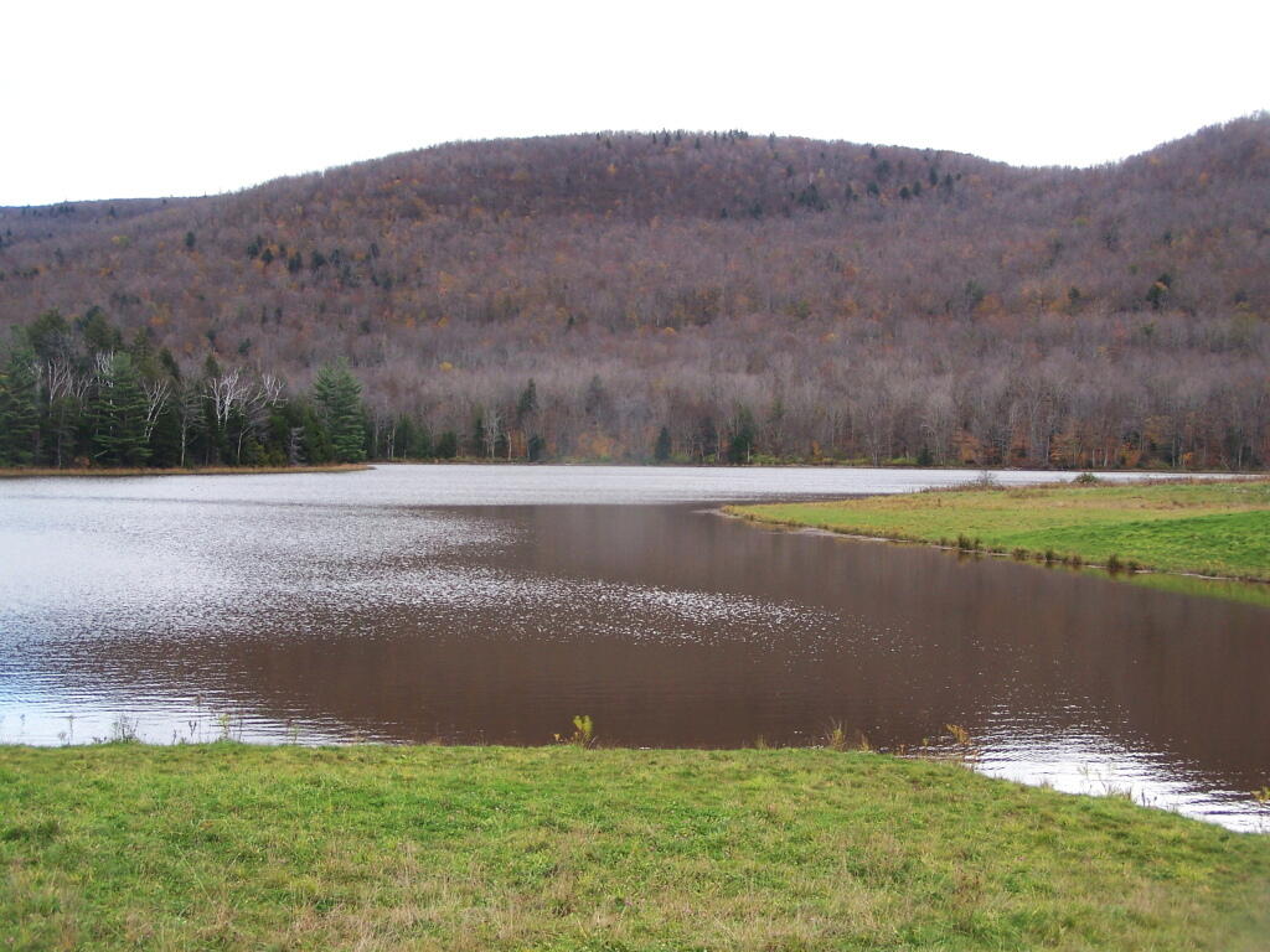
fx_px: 1578
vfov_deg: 33.6
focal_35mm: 43
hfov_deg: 43.9
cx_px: 635
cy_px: 476
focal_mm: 7.1
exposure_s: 1/200
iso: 80
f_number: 2.9
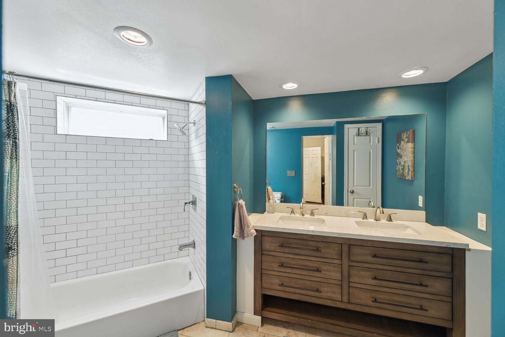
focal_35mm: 14
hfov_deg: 104.3
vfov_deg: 81.2
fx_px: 196
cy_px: 168
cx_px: 252
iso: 100
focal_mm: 14
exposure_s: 1/4
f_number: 8
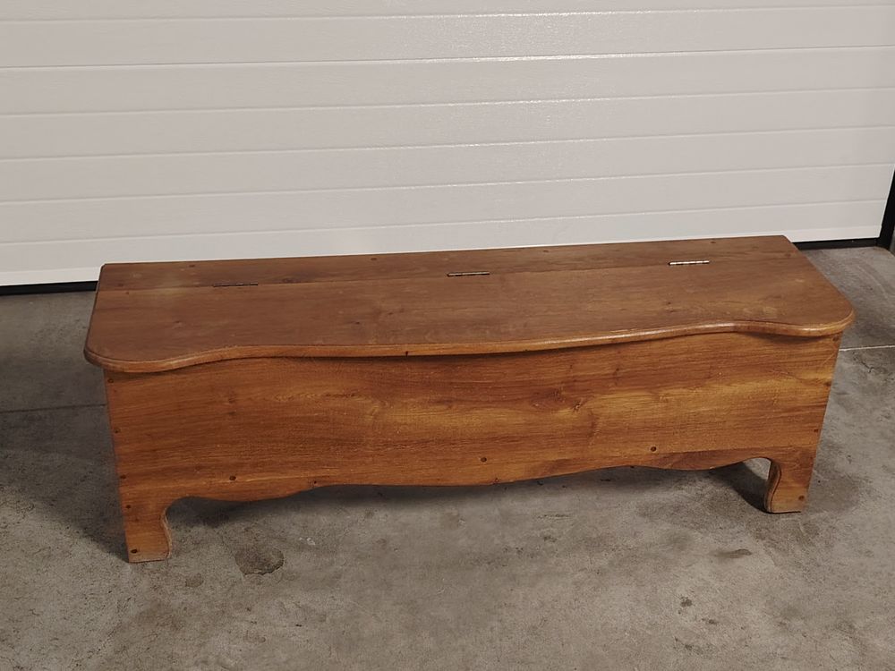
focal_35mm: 45
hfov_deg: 42.1
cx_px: 448
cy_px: 336
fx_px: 1163
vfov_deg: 32.2
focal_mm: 5.25
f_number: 1.75
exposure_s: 1/25
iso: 1938
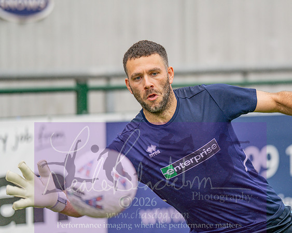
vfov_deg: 8.0
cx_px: 215
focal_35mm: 192
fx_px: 1660
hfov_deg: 10.0
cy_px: 99
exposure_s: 1/4000
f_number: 1.8
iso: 400
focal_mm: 135
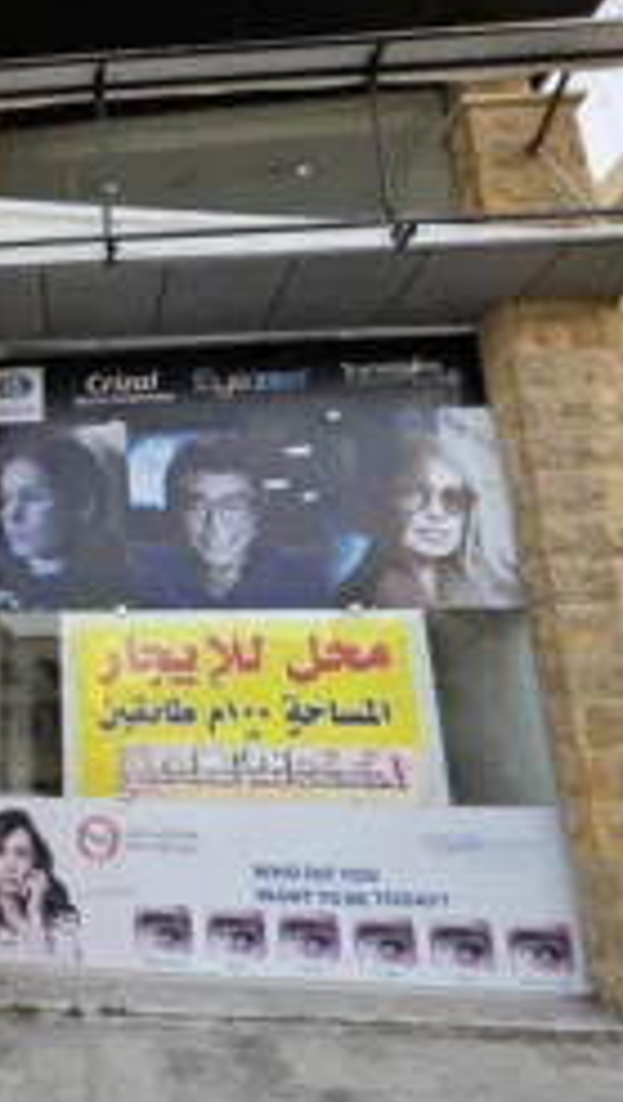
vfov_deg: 78.6
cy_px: 547
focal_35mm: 23
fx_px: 673
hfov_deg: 43.1
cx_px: 9
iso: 16
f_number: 1.9
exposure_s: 1/101
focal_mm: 2.2
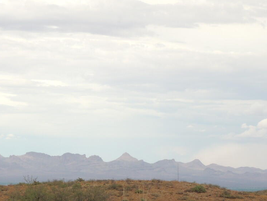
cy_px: 211
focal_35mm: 216
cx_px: 71
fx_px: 1666
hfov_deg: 9.1
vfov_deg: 6.9
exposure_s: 1/400
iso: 100
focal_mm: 17.8
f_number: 4.1
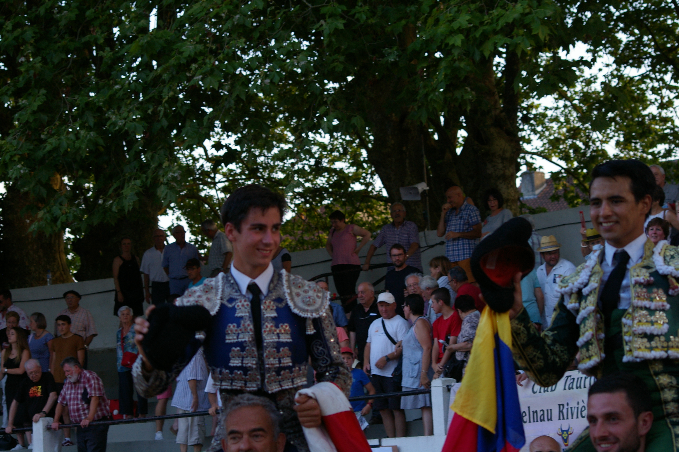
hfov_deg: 19.5
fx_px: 1979
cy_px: 226
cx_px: 340
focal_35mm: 105
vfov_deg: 13.0
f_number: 5.6
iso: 400
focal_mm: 70
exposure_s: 1/180
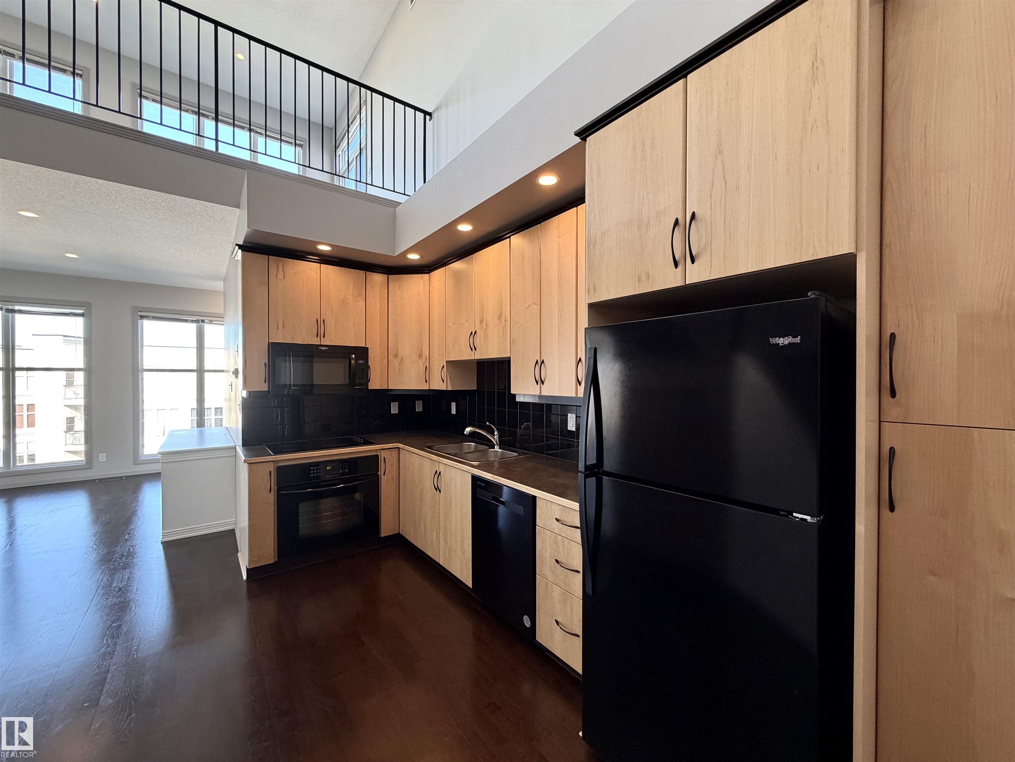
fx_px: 411
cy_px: 381
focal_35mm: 14
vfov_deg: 85.7
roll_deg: -0.2
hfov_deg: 102.1
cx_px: 508
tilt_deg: -0.6
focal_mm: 2.22
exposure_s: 1/120
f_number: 2.2
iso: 250
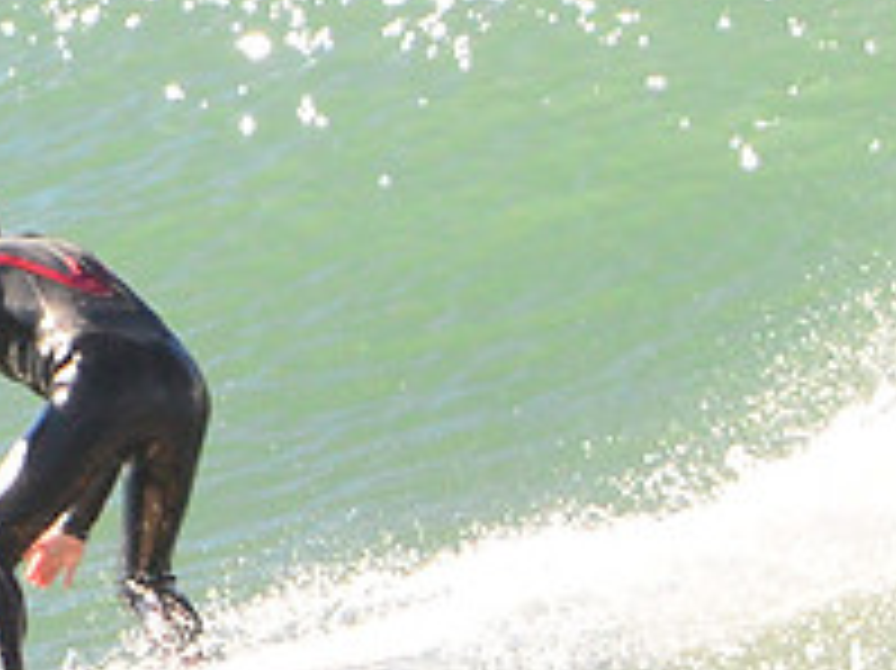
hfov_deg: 1.3
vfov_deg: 1.0
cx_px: -126
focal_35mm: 1540
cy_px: 366
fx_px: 39837
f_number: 10
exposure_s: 1/640
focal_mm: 550
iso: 1250
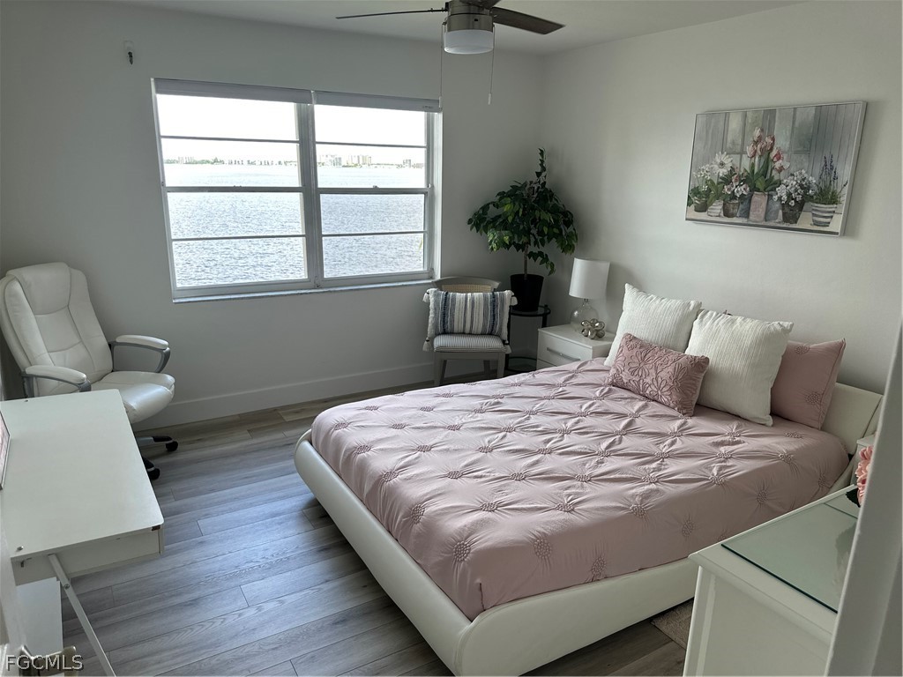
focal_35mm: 24
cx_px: 452
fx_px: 626
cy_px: 338
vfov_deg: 56.8
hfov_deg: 71.6
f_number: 1.78
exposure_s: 1/254
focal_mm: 6.86
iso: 80
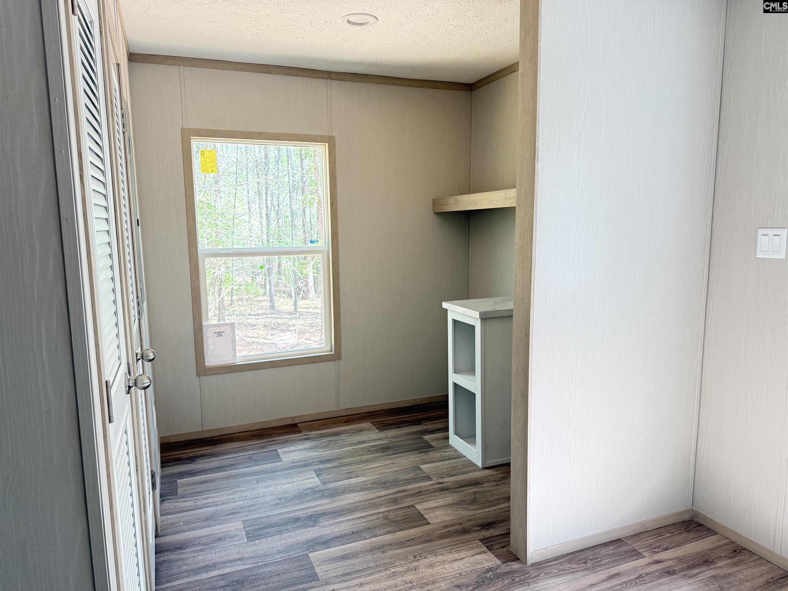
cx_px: 394
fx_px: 546
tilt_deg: -7.8
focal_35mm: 24
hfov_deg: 71.6
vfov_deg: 56.8
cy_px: 296
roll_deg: +1.1
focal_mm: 6.76
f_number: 1.78
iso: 200
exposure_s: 1/62
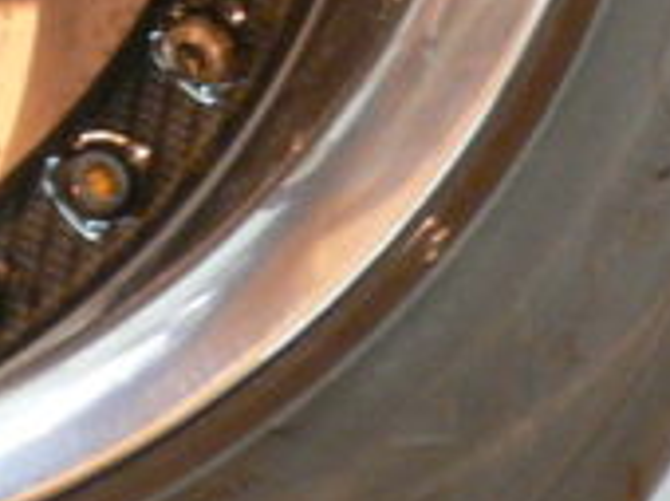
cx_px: -508
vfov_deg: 8.4
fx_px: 3189
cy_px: -564
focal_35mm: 165
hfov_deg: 11.2
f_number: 2.8
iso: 200
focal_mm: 5.8
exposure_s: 1/10
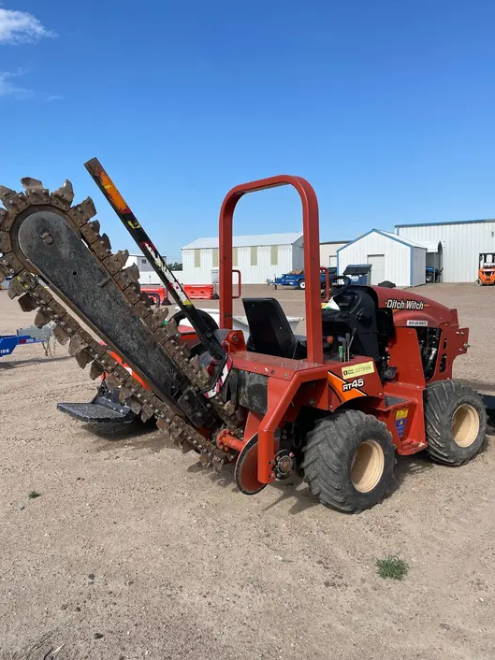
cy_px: 322
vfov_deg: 65.3
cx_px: 244
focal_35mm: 27
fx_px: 515
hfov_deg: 51.3
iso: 32
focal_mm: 4.2
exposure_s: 1/3401
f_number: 1.6
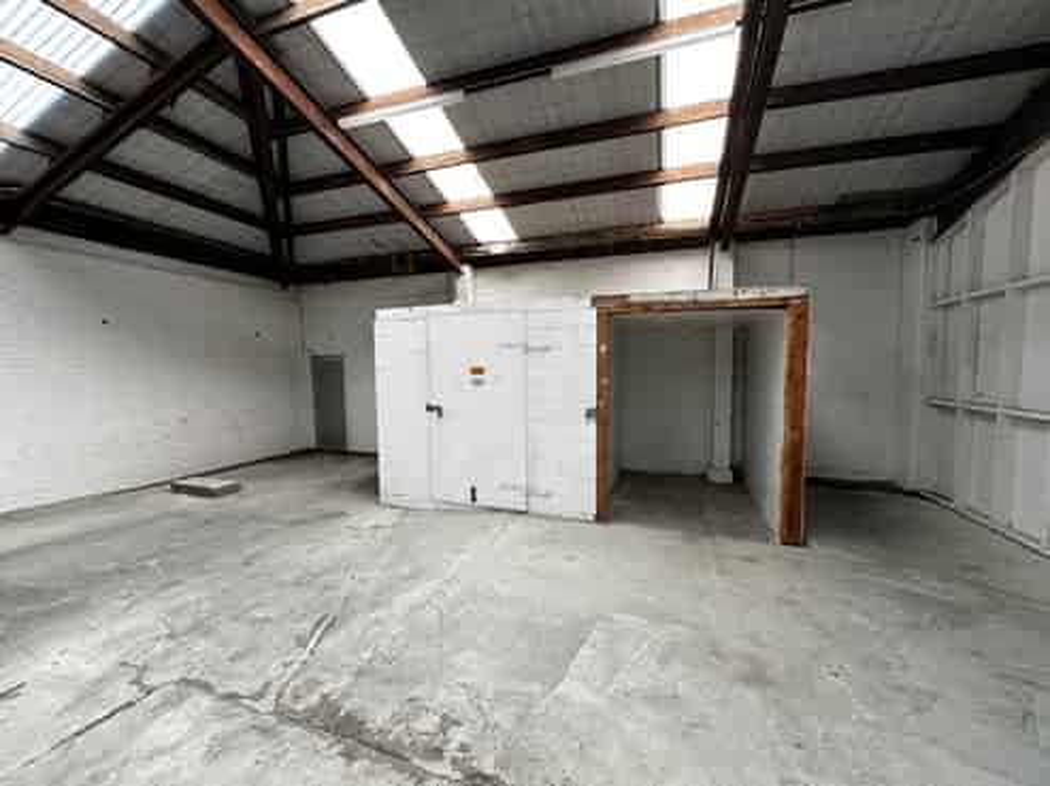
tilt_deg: -2.6
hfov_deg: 102.1
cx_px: 525
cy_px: 393
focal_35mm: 14
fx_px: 424
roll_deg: +1.2
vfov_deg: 85.6
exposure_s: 1/99
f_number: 2.2
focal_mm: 2.22
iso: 80
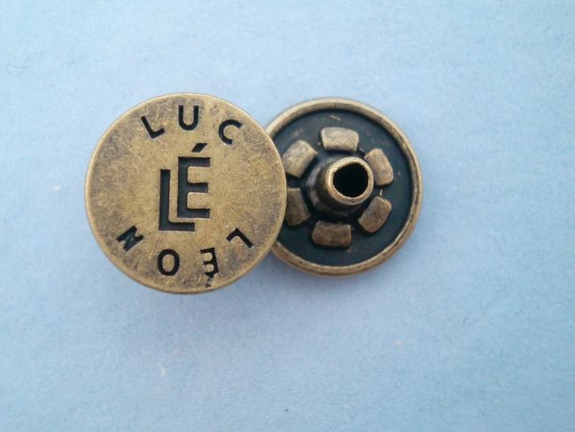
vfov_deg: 35.1
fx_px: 681
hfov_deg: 45.7
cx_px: 254
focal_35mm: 41
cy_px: 199
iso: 400
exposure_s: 1/80
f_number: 2.8
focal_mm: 5.58
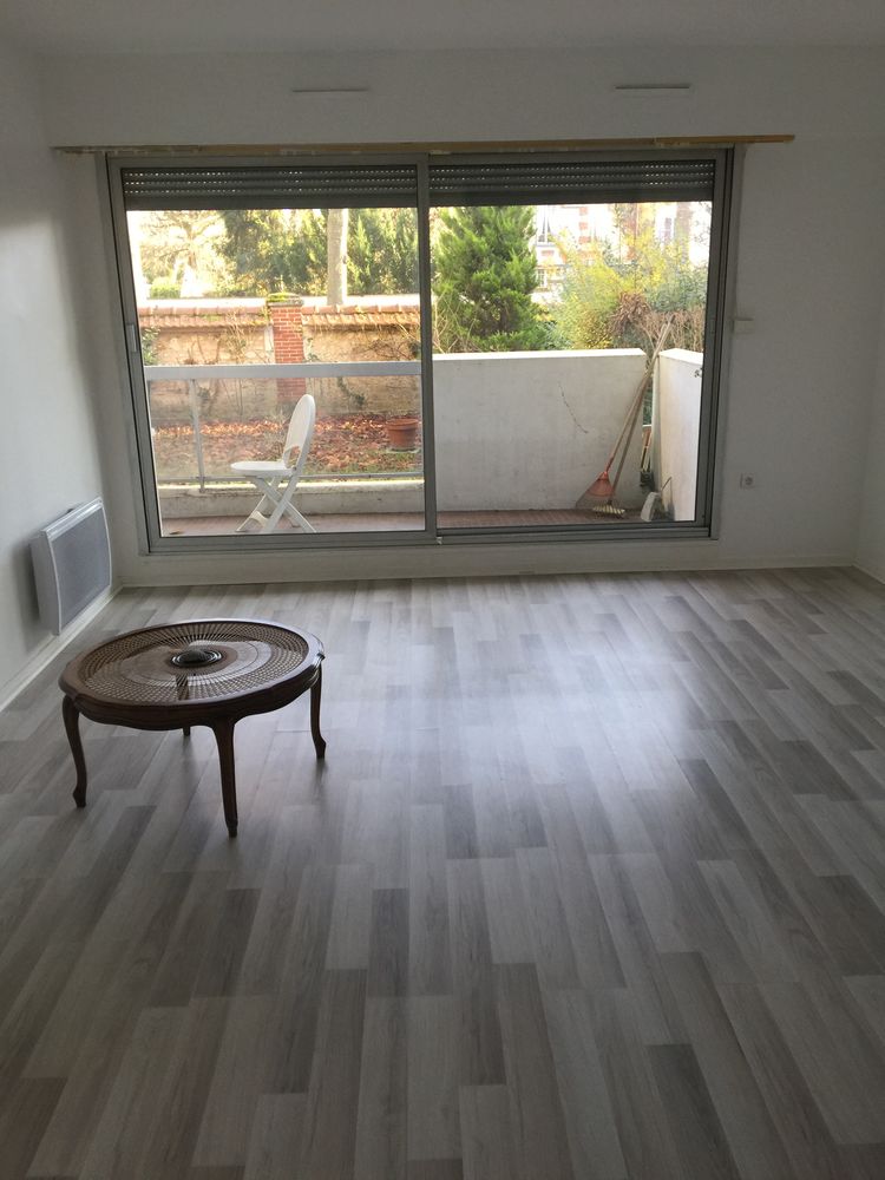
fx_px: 989
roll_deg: +1.2
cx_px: 442
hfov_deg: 48.2
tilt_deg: -15.8
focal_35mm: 29
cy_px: 590
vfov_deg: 61.7
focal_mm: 4.15
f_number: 2.2
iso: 40
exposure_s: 1/33
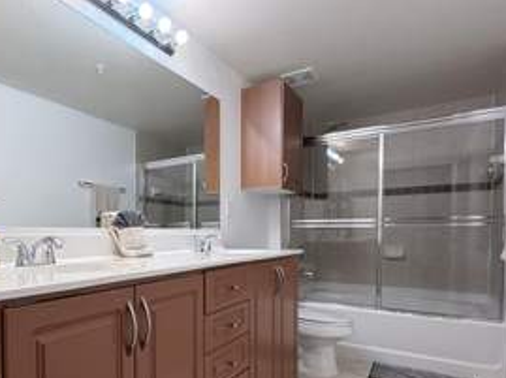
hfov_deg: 67.0
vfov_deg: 53.9
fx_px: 365
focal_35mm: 25
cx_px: 156
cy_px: 245
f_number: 2.2
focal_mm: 2.22
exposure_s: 1/120
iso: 160
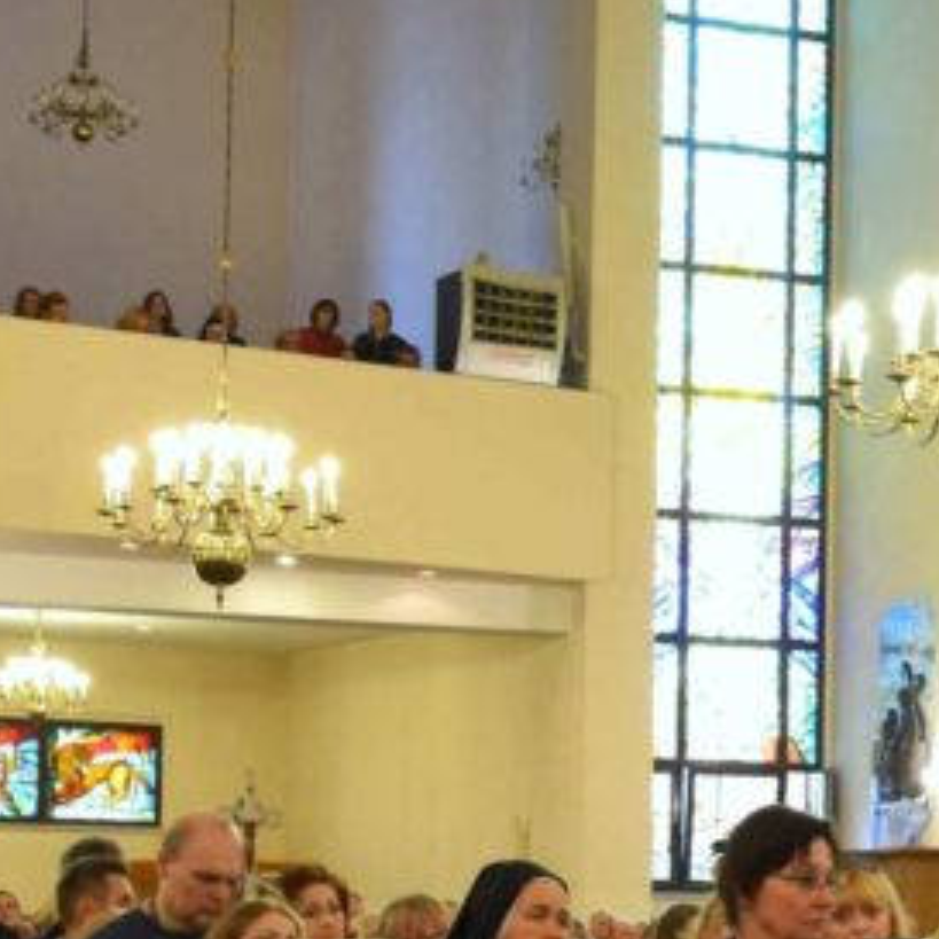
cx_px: 1083
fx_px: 3087
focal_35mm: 101
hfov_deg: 16.7
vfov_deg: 16.9
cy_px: 972
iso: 2000
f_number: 3.8
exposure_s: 1/60
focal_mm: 21
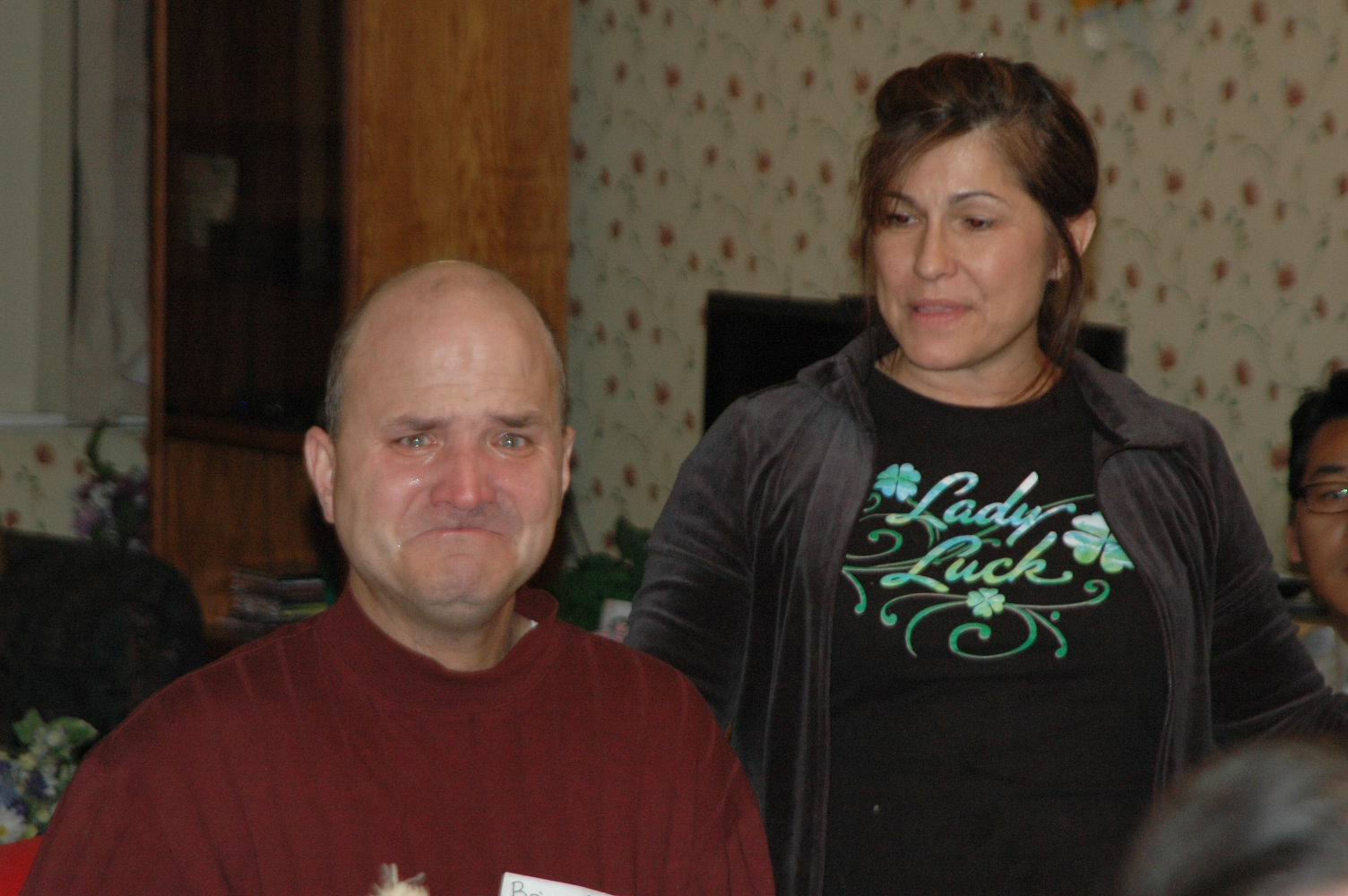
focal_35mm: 180
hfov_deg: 11.4
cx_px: 674
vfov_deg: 7.6
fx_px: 6734
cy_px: 448
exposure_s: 1/60
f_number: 5.6
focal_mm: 120
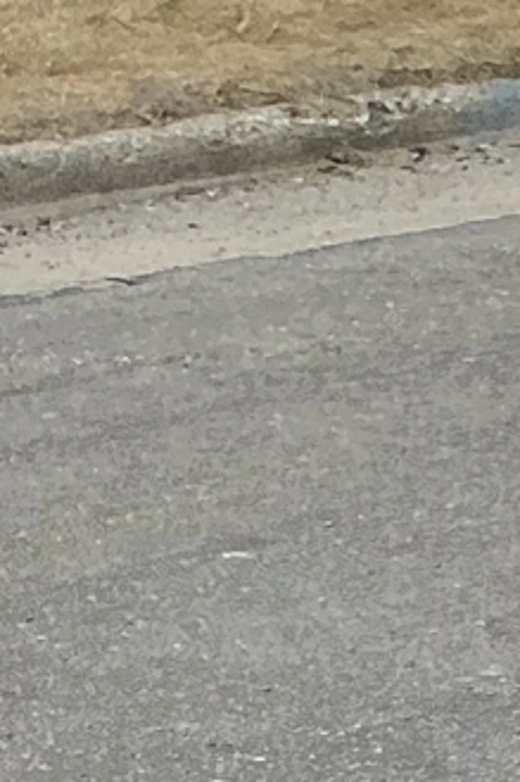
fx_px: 3839
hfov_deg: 6.0
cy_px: 264
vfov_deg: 11.6
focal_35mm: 177
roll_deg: -2.5
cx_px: 2339
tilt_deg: -9.9
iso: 25
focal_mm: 3
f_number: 1.8
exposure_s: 1/929
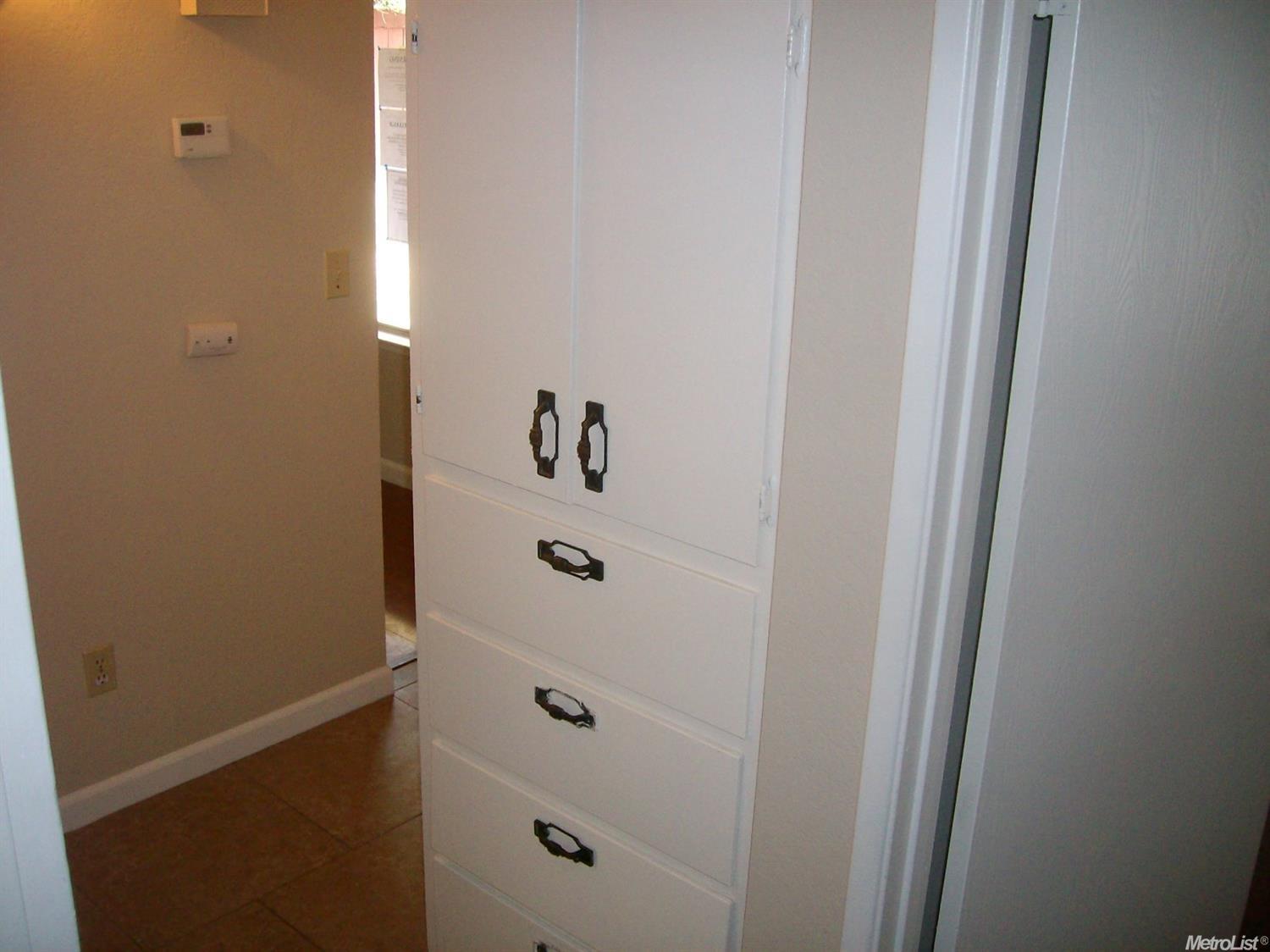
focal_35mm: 35
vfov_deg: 40.7
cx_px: 635
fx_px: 1284
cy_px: 476
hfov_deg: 52.6
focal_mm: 5.8
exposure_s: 1/40
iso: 200
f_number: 2.8
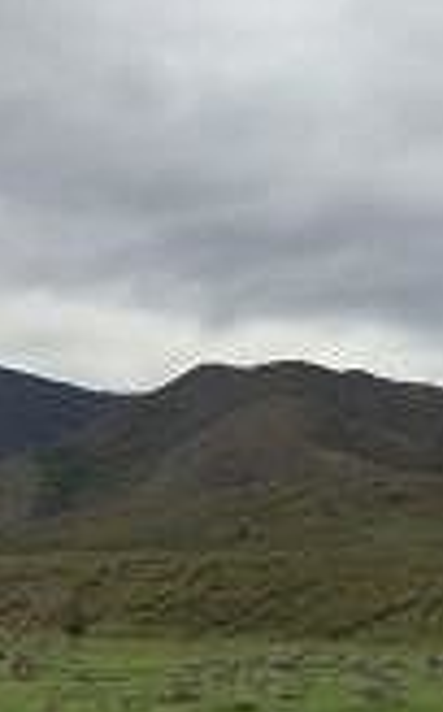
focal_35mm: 120
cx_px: -634
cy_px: 725
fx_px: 2326
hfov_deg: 9.6
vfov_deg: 17.0
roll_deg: -0.3
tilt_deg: +2.1
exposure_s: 1/483
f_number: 2.2
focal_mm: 4.15
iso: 32
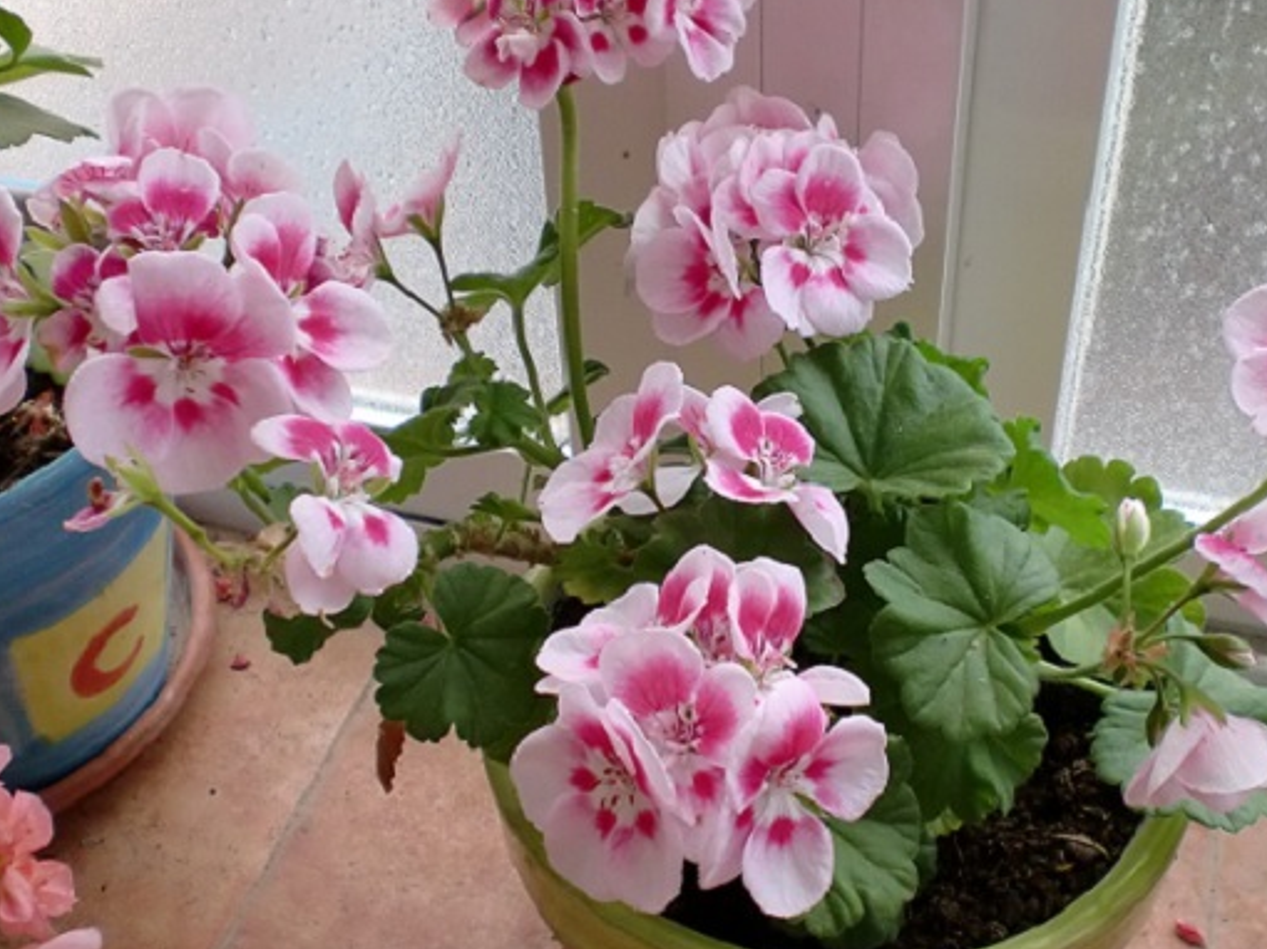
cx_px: 855
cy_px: 431
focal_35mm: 49
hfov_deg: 38.4
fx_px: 1793
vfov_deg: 29.6
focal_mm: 6.3
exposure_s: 1/60
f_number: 3.1
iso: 200
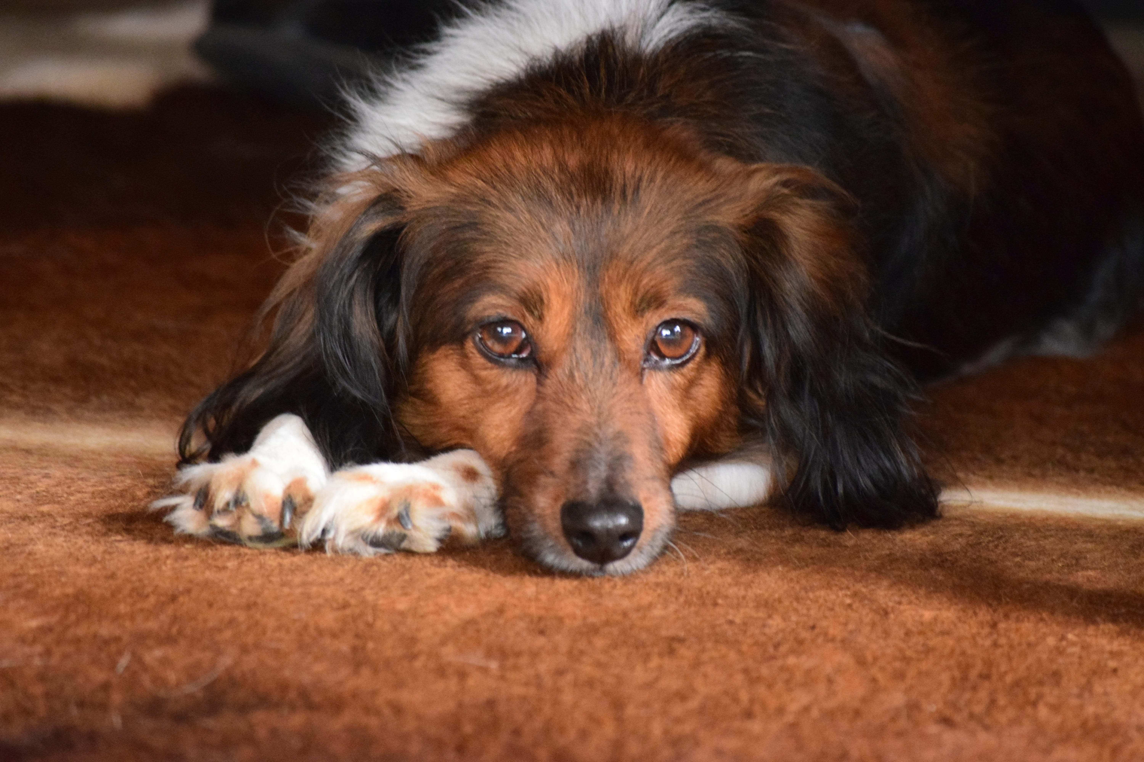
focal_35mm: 300
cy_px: 381
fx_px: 9533
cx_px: 572
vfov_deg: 4.6
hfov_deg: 6.9
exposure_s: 1/60
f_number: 5.6
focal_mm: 200
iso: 6400
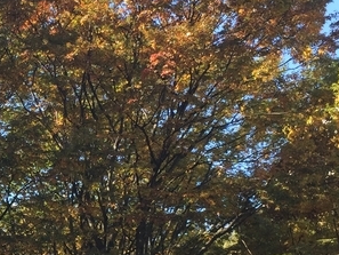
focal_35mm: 100
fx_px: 980
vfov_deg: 14.7
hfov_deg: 18.9
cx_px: -22
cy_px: 218
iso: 32
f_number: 2.2
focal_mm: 4.15
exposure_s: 1/321
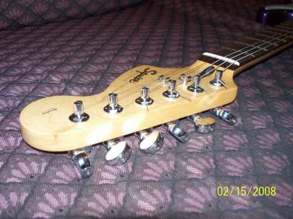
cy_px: 110
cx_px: 146
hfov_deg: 51.4
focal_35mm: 36
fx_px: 305
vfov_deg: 39.7
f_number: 2.8
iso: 200
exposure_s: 1/30
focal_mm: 7.54
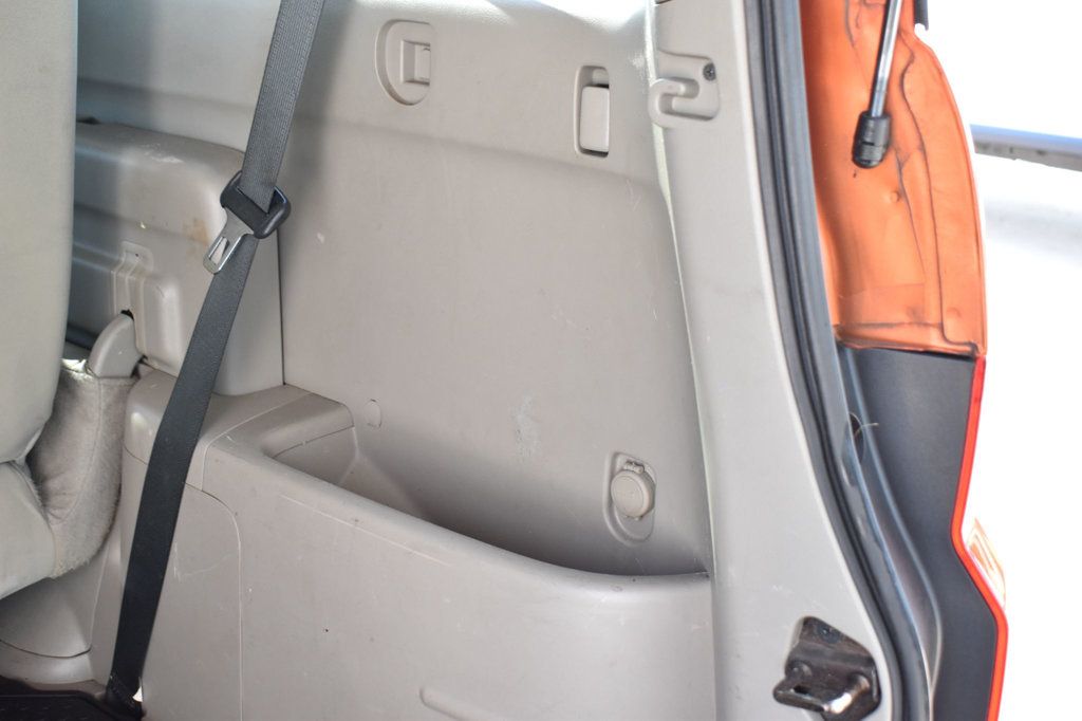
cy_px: 360
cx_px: 541
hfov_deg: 45.0
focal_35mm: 44
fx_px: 1307
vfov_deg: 30.8
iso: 800
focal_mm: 29
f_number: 5
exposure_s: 1/125
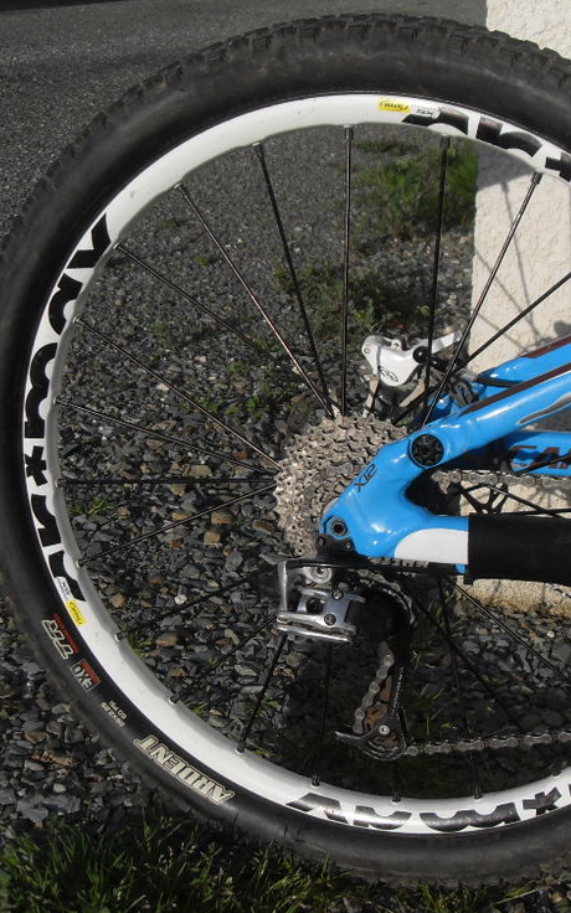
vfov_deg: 41.1
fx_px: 1220
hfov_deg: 25.7
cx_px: 484
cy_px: 460
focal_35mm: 49
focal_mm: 6.3
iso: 80
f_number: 7
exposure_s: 1/350
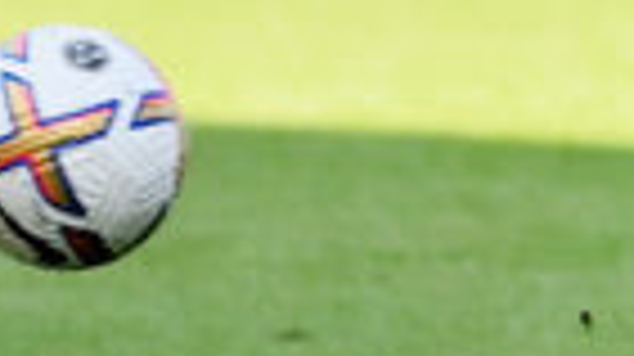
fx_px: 16896
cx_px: 1475
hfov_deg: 2.1
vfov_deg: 1.2
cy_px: -365
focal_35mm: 1006
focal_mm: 180
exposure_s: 1/3200
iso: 400
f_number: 3.2
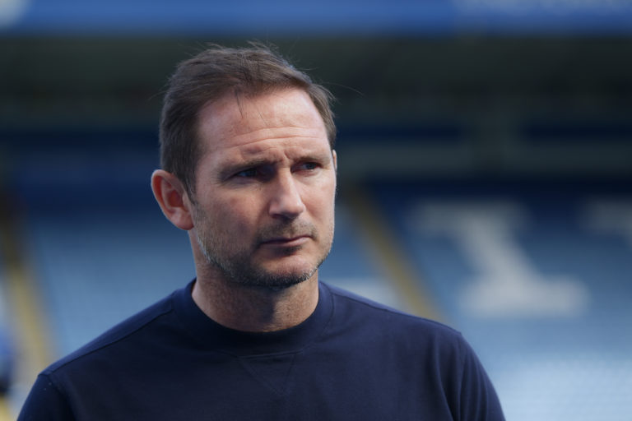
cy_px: 210
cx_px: 316
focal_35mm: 135
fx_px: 2370
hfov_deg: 15.2
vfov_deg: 10.2
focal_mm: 135
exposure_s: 1/500
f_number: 3.5
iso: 400
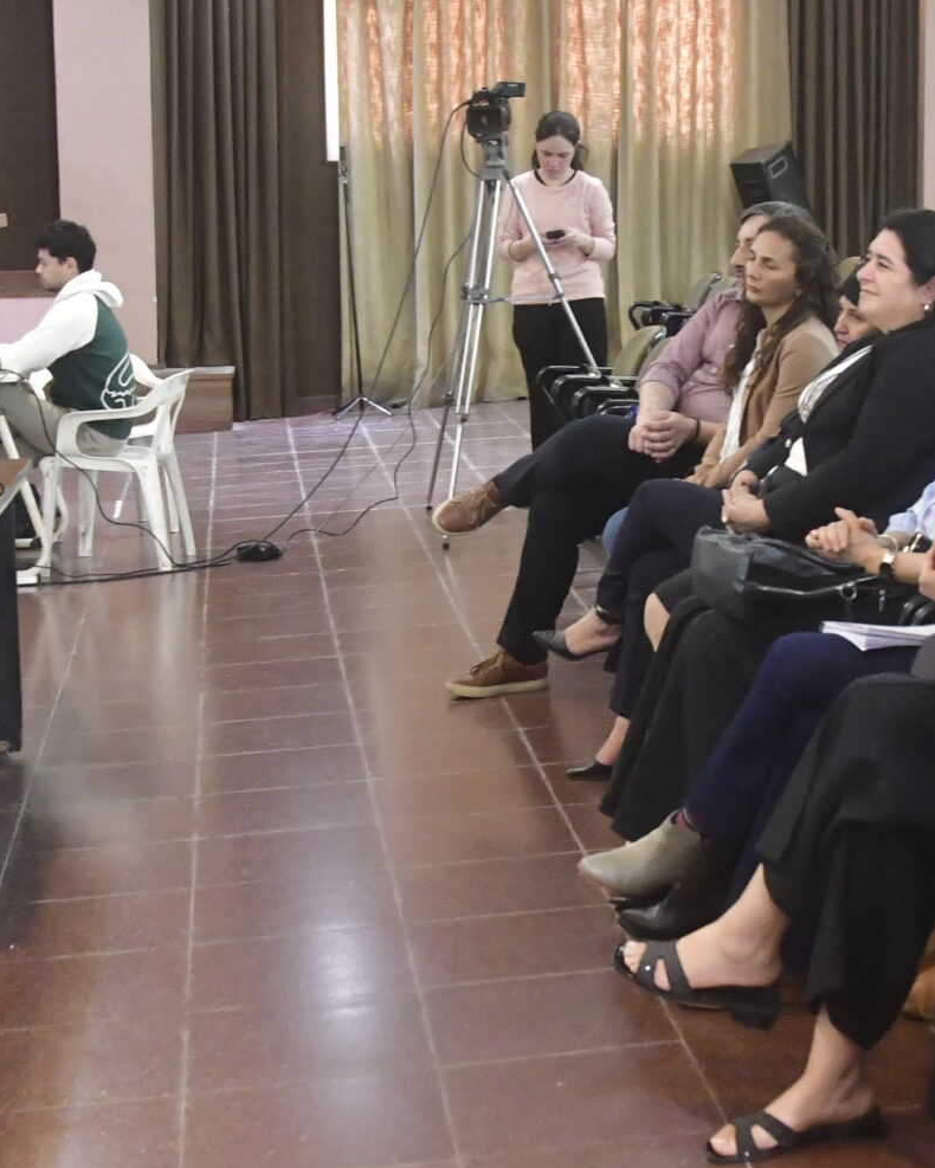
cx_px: 678
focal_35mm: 73
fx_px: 2524
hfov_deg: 20.8
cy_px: 554
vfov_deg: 26.1
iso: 3200
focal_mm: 20
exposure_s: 1/50
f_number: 3.5
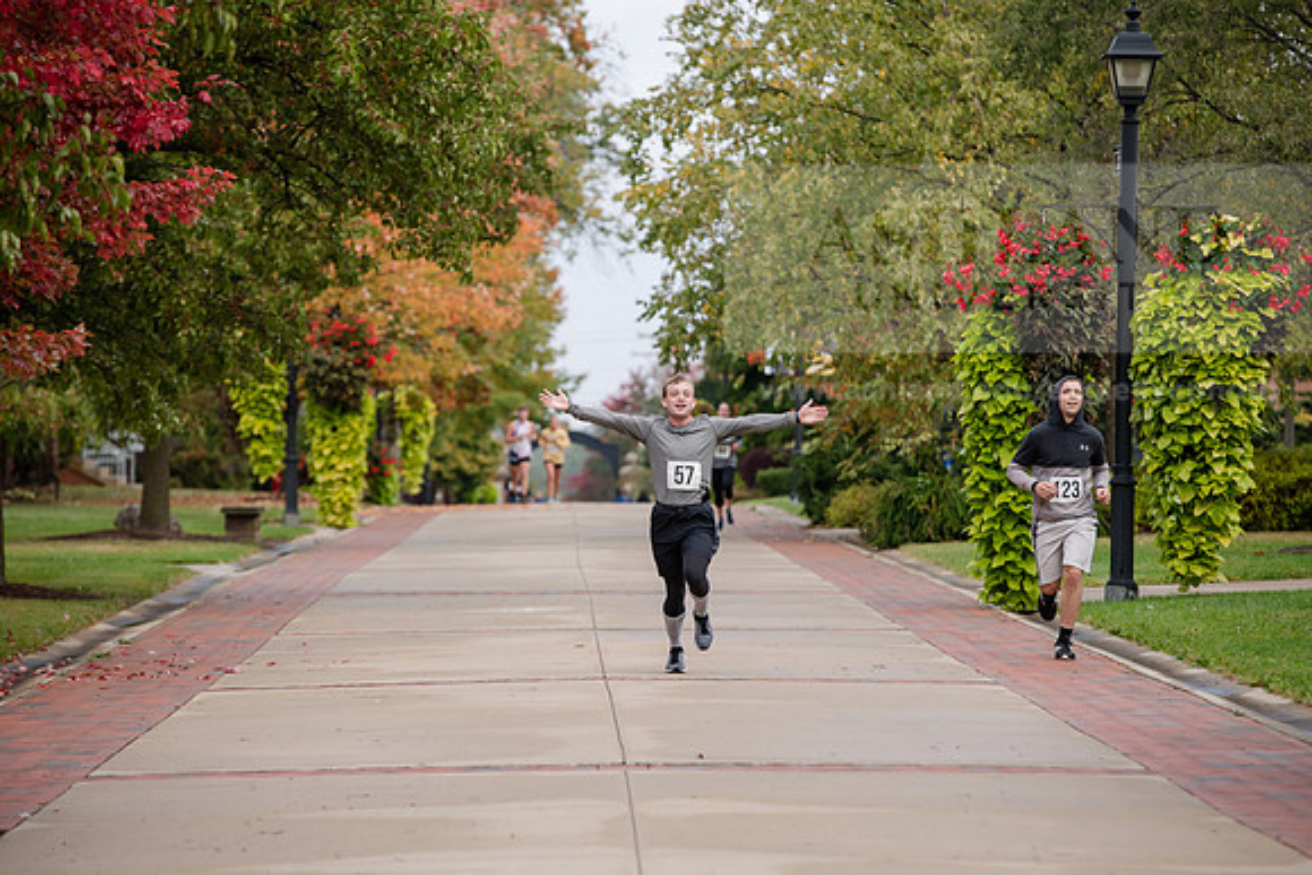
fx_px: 6743
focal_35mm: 185
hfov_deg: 11.1
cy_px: 438
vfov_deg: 7.4
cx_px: 656
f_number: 5
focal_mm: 185
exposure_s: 1/500
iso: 500
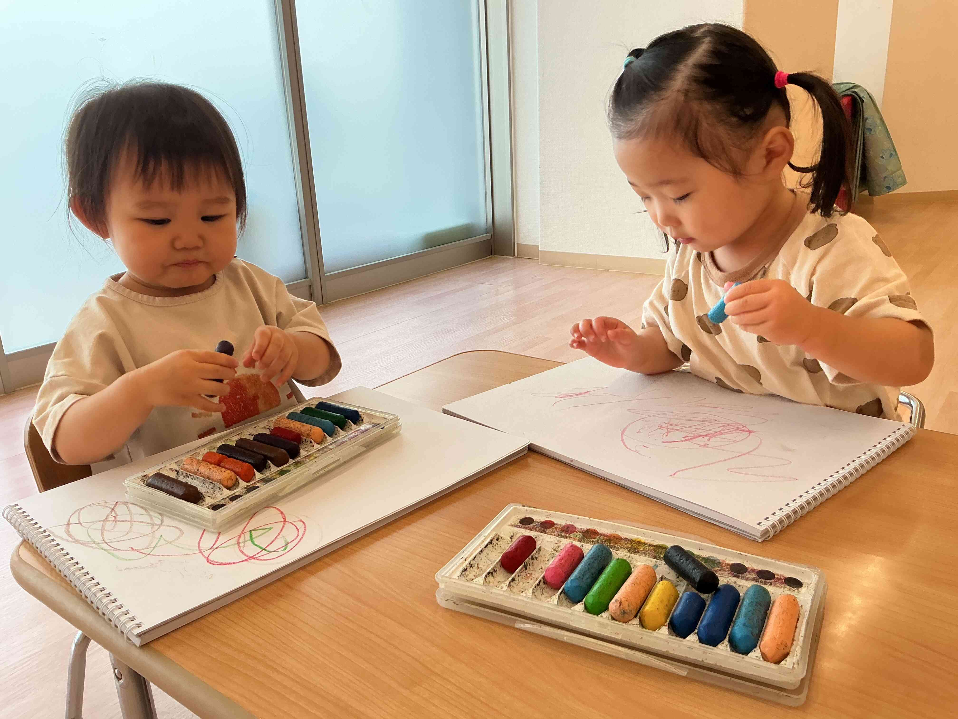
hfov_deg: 61.7
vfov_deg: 48.2
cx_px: 479
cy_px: 360
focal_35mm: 29
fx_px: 803
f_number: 1.8
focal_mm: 3
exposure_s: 1/166
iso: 25
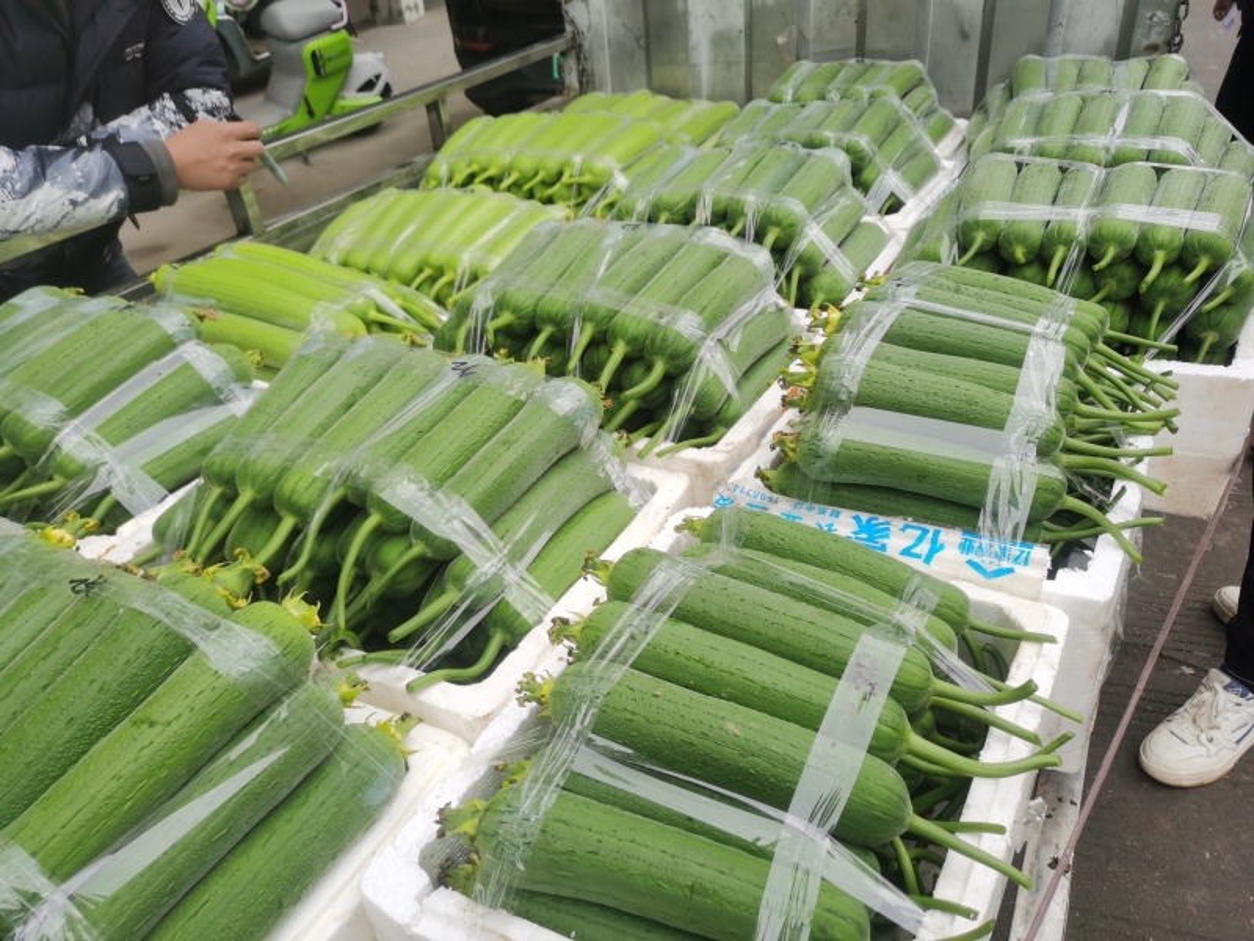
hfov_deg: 65.3
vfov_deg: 51.4
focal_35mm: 27
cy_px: 470
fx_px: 978
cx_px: 627
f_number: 1.8
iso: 100
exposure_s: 1/60
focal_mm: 5.58
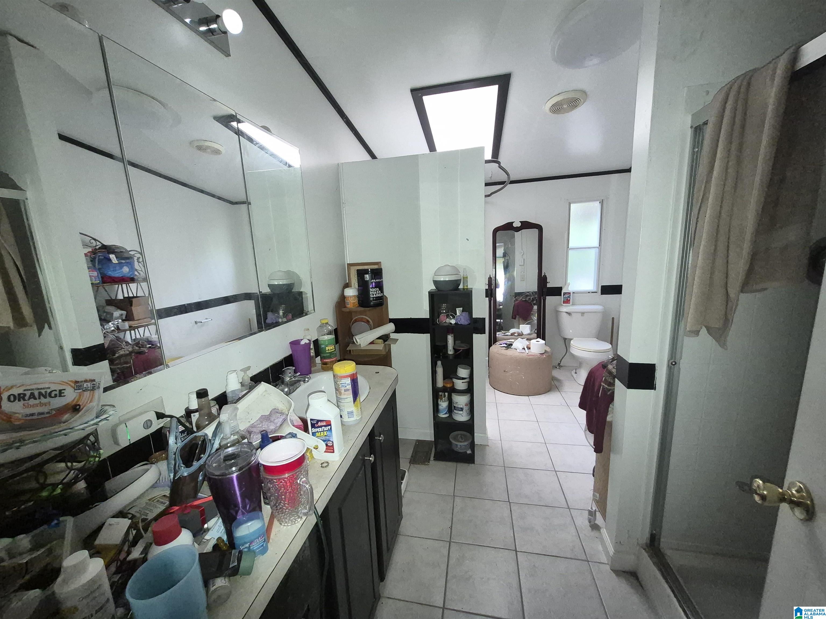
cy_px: 310
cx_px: 413
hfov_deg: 106.2
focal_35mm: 13
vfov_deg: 89.9
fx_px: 310
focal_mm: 1.74
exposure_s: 1/60
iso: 400
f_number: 2.2
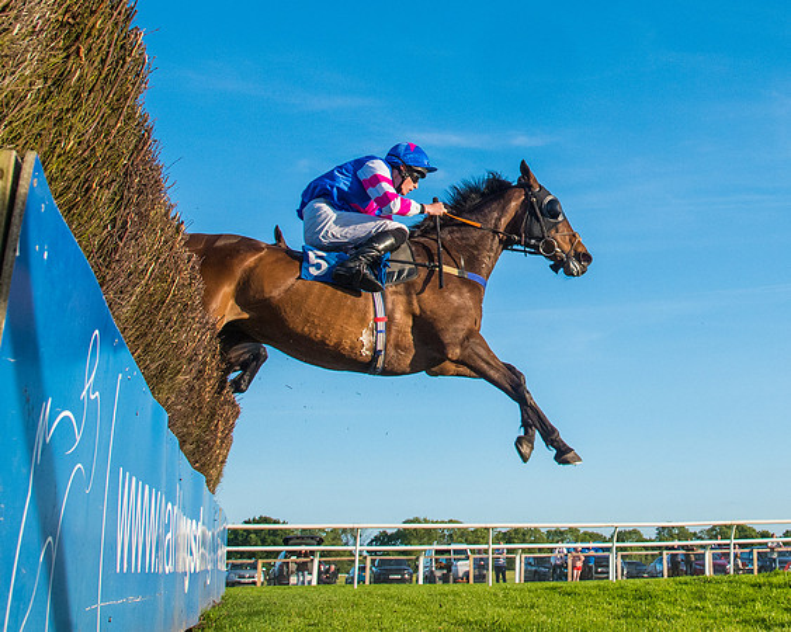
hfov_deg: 35.2
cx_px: 623
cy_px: 160
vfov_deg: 28.9
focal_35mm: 52
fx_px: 1208
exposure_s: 1/2500
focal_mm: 27
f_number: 6.3
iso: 2000
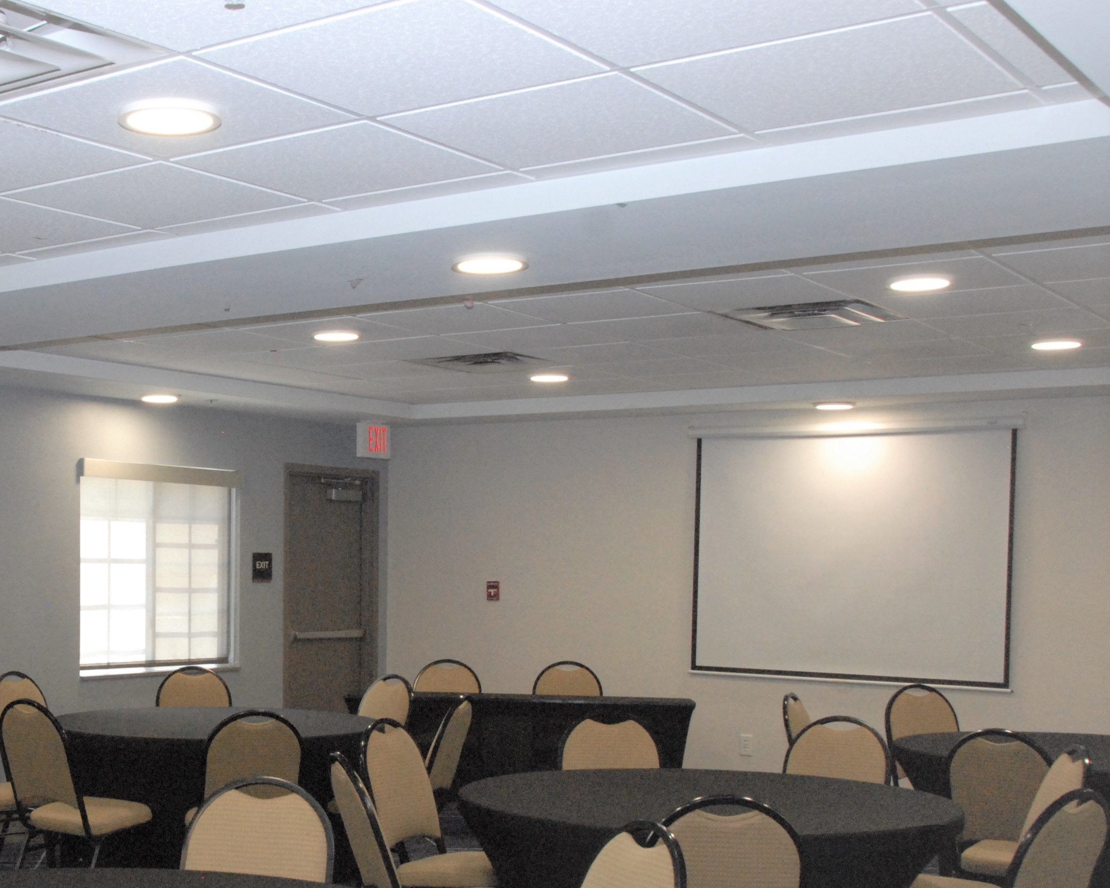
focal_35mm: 51
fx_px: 1675
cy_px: 600
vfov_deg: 29.5
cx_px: 211
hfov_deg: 35.4
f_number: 8
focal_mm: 20
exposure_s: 1/60
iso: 1600
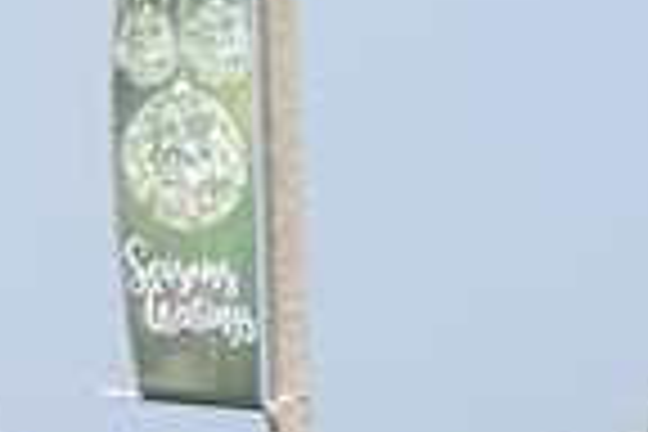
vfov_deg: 4.2
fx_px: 5868
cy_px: 817
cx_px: -1188
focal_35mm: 326
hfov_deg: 5.9
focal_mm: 30.5
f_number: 5.6
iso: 160
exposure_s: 1/450
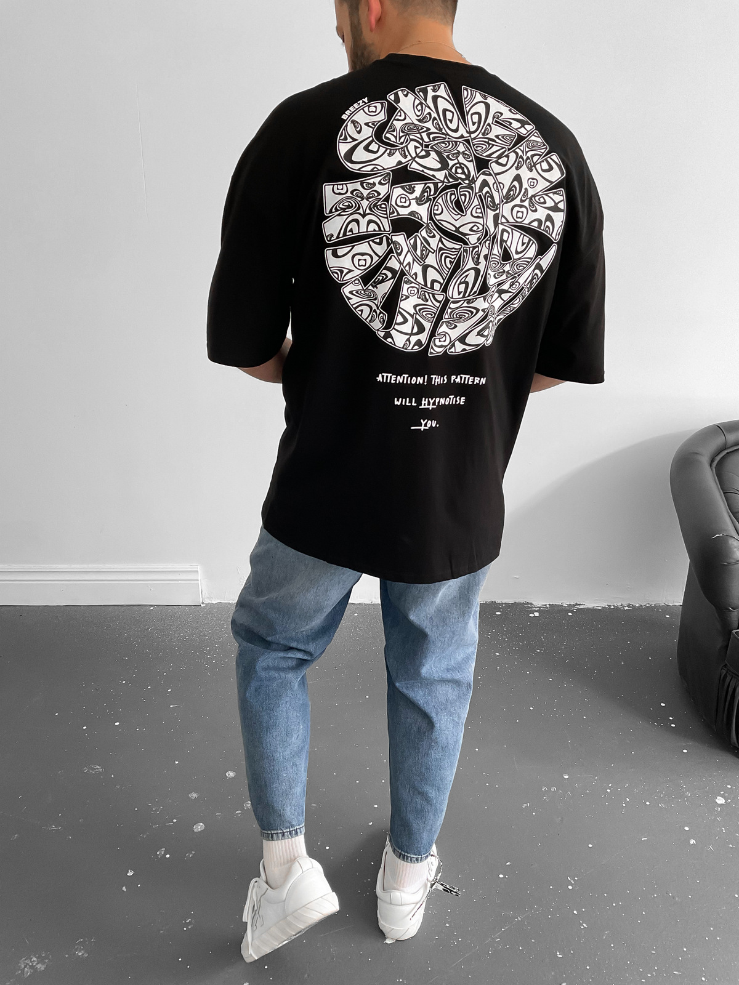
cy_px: 492
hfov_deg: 48.2
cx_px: 370
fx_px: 825
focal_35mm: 29
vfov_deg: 61.7
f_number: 1.8
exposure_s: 1/90
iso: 64
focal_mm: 3
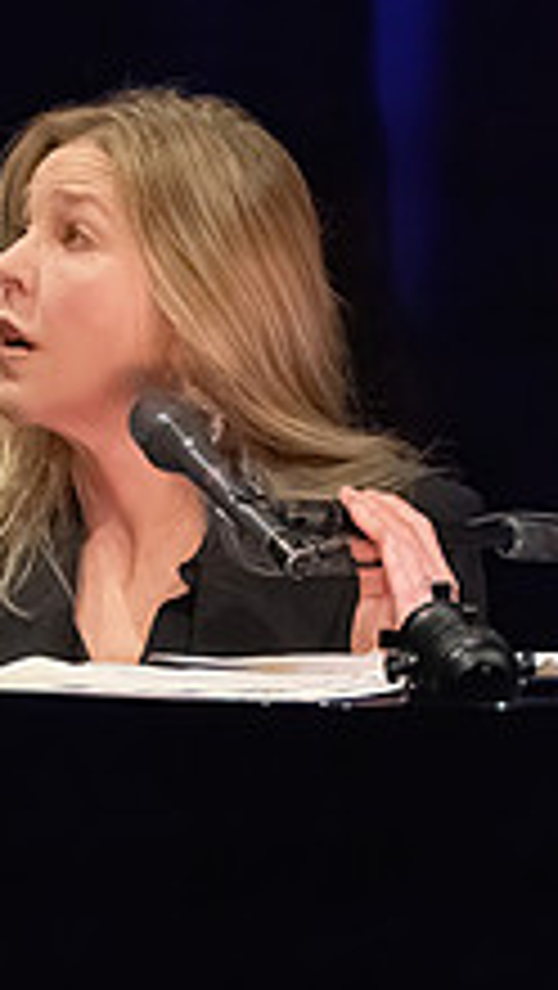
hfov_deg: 1.0
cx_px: -14
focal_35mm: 1253
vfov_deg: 1.7
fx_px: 32908
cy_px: 742
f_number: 8
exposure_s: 1/320
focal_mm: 358
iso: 25600
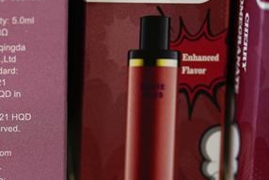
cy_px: 83
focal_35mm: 179
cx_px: -75
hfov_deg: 11.2
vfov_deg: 7.7
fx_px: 1338
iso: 400
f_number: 1.2
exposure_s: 1/2000
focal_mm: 50
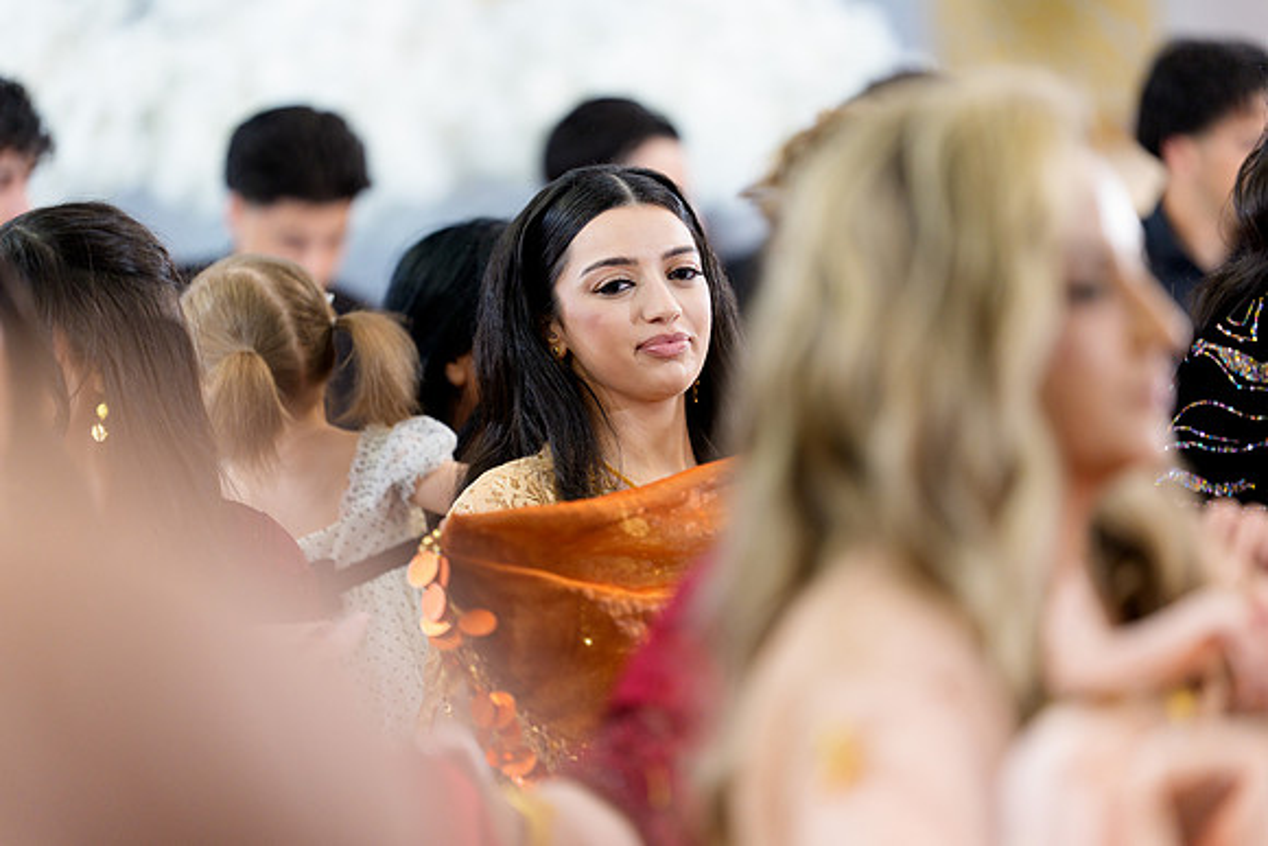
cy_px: 423
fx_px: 5284
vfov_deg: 9.2
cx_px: 634
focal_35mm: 150
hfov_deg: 13.7
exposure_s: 1/200
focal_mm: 150
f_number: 2
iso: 640
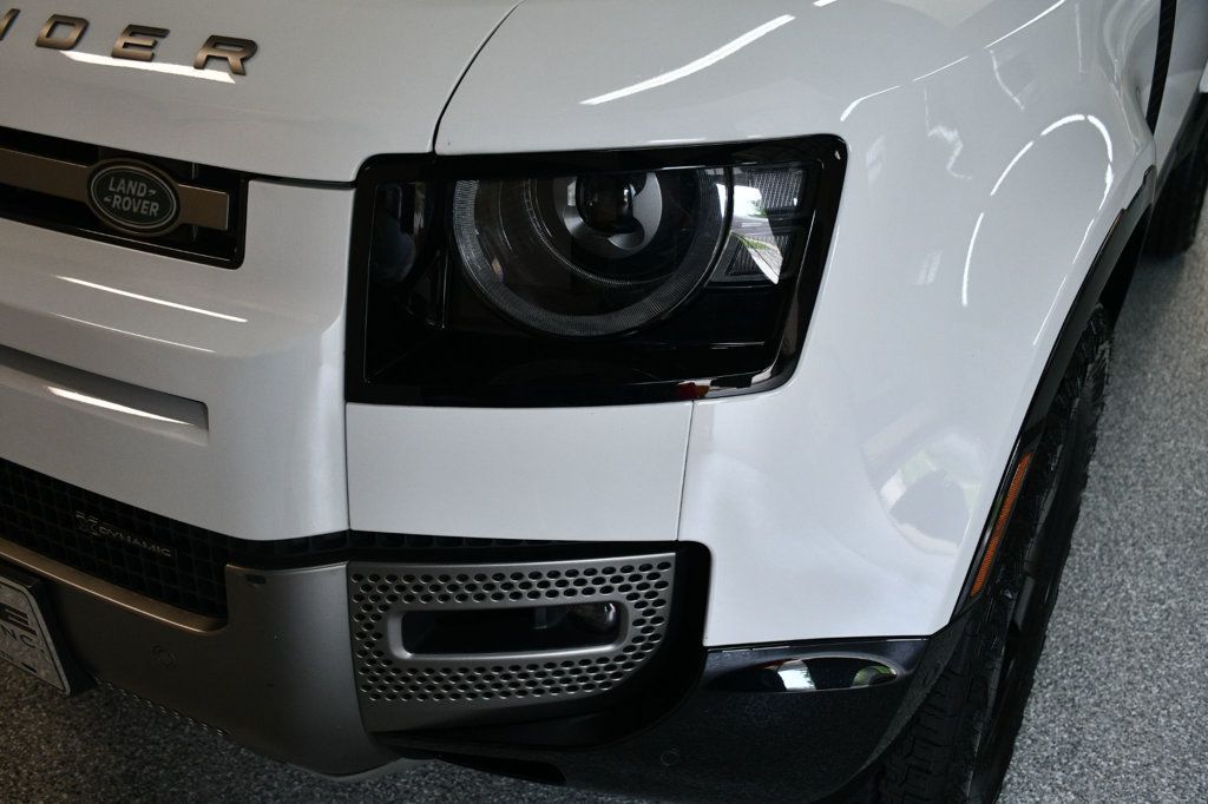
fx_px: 1140
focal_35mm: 34
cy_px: 402
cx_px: 604
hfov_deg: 55.8
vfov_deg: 38.9
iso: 800
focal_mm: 23
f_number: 3.8
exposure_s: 1/200
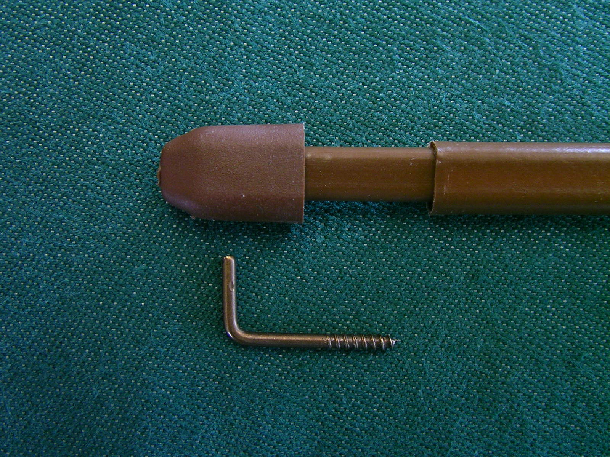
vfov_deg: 32.2
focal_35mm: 45
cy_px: 228
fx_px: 793
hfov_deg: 42.1
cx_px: 305
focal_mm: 7
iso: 100
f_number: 3
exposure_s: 1/6.5
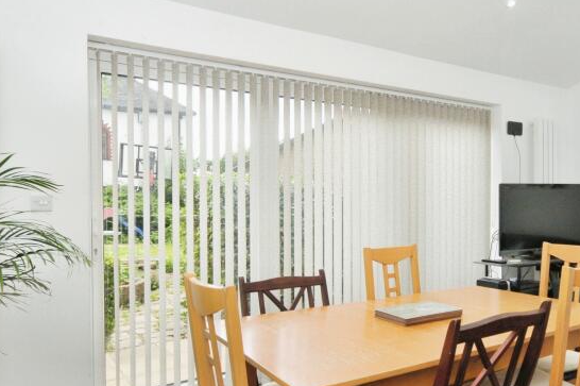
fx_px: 498
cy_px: 214
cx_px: 379
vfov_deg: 42.3
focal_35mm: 31
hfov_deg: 59.2
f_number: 6.3
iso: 500
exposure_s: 1/160
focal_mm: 11
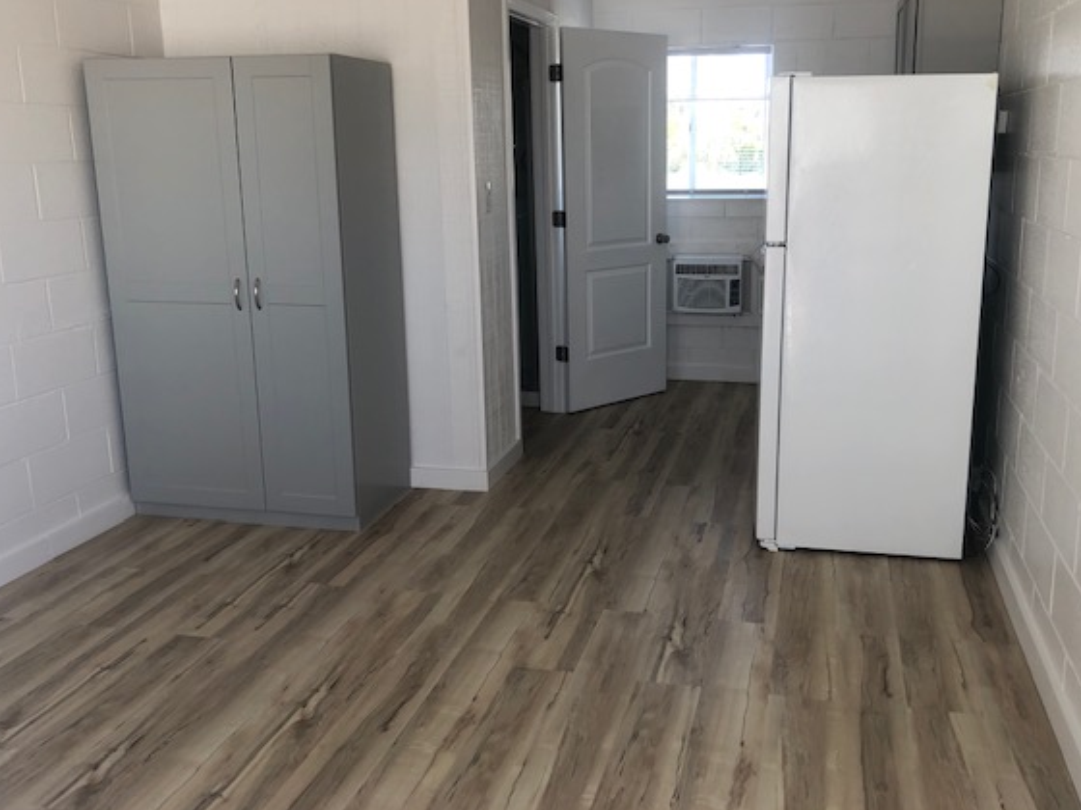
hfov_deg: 56.7
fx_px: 999
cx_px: 595
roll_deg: +0.1
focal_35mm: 32
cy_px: 364
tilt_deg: -11.6
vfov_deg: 44.1
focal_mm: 4
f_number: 1.8
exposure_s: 1/120
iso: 32
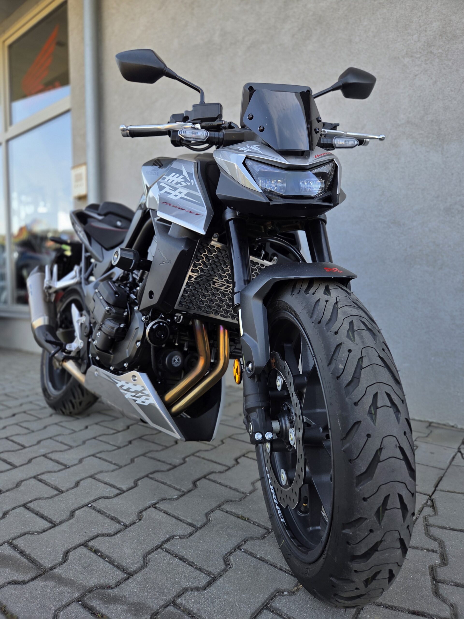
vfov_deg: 73.9
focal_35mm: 23
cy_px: 310
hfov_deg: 58.9
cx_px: 232
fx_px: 411
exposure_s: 1/976
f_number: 1.8
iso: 80
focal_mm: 5.4
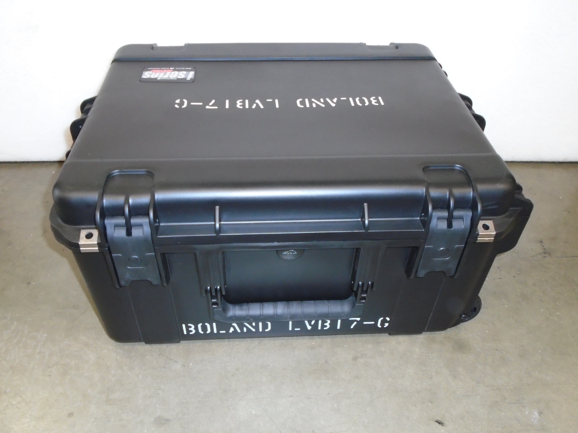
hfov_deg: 58.4
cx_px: 289
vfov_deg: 45.4
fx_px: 518
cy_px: 216
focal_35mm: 31
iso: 400
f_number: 3.5
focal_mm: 5.5
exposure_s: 1/40
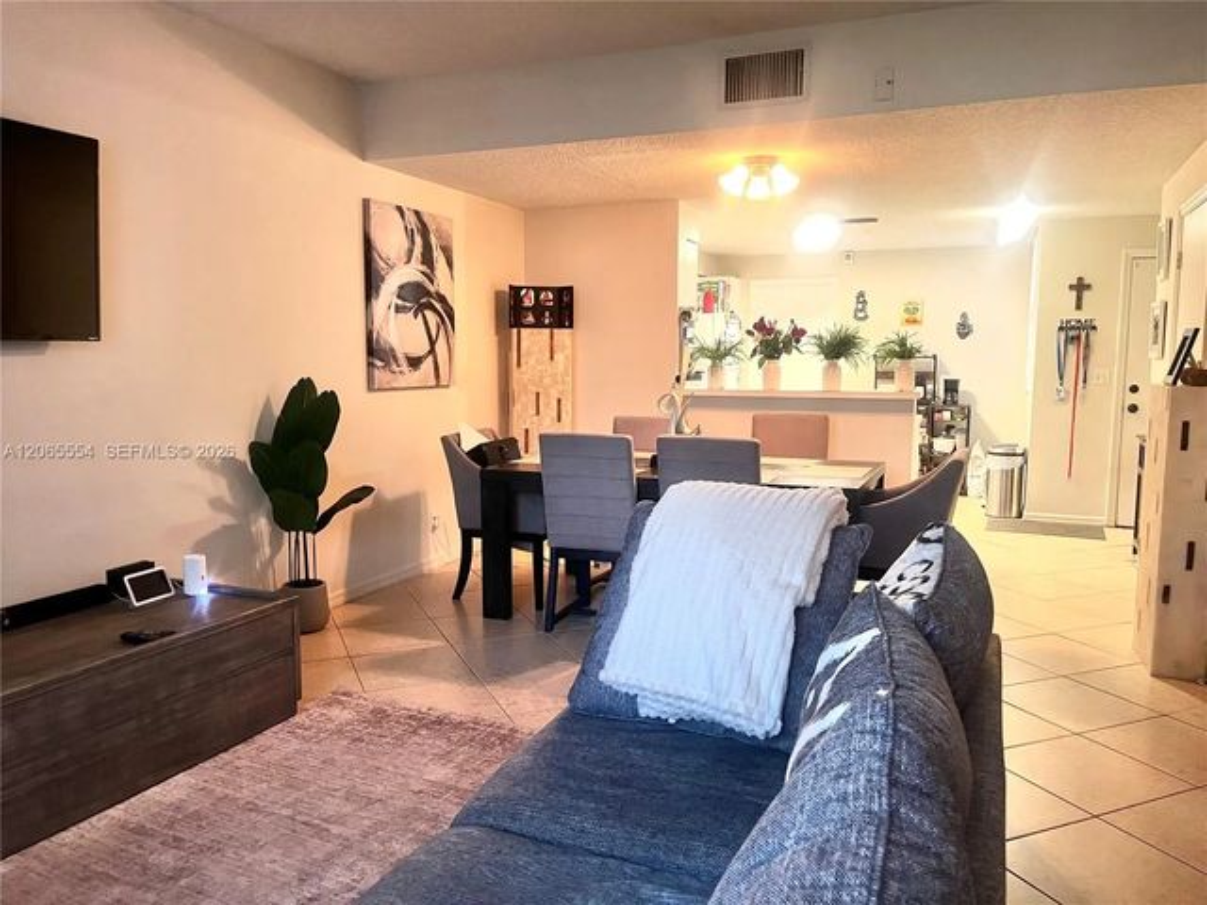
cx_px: 604
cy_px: 452
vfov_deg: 53.1
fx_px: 907
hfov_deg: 67.3
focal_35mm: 26
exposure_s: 1/60
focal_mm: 5.1
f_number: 1.6
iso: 320
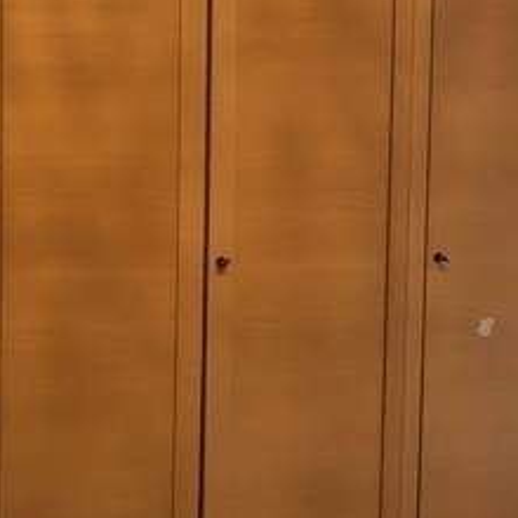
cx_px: 412
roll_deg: -1.1
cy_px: 320
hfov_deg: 15.1
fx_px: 1947
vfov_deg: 15.1
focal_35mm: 115
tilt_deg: -5.2
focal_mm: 3.99
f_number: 1.8
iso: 80
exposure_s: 1/7
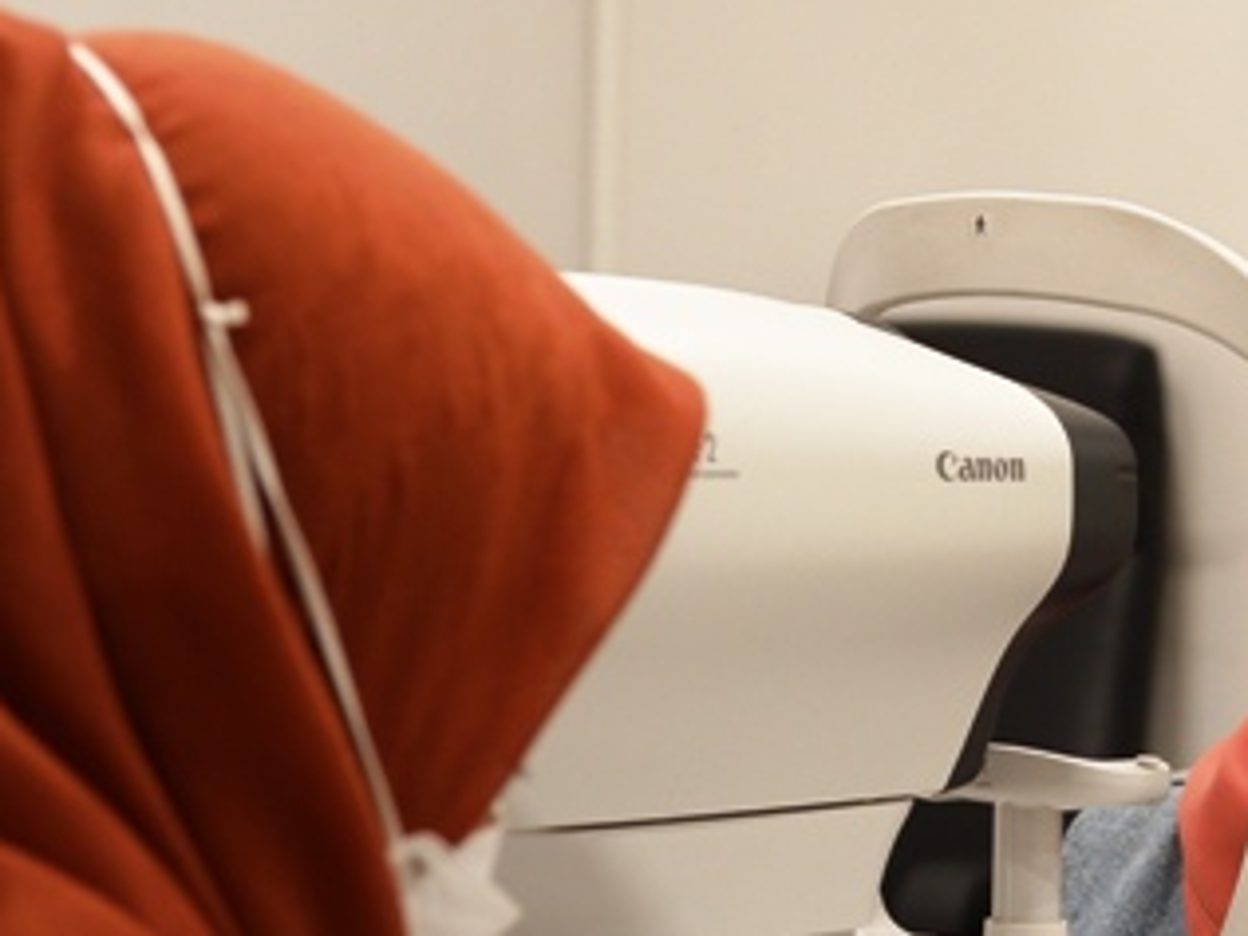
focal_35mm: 129
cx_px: 1359
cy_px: 468
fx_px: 4651
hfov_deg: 14.9
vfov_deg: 11.5
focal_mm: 35
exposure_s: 1/80
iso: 1250
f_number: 3.2
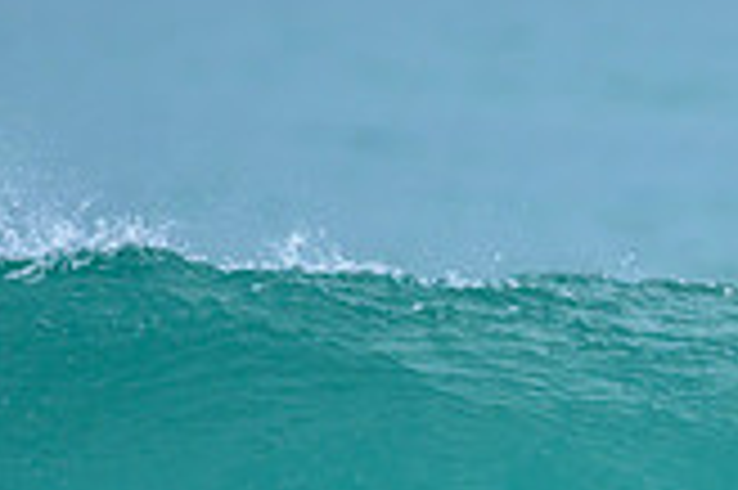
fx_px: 66885
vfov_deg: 0.4
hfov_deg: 0.6
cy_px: 723
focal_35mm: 3266
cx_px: 960
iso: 560
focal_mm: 800
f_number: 6.3
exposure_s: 1/2000
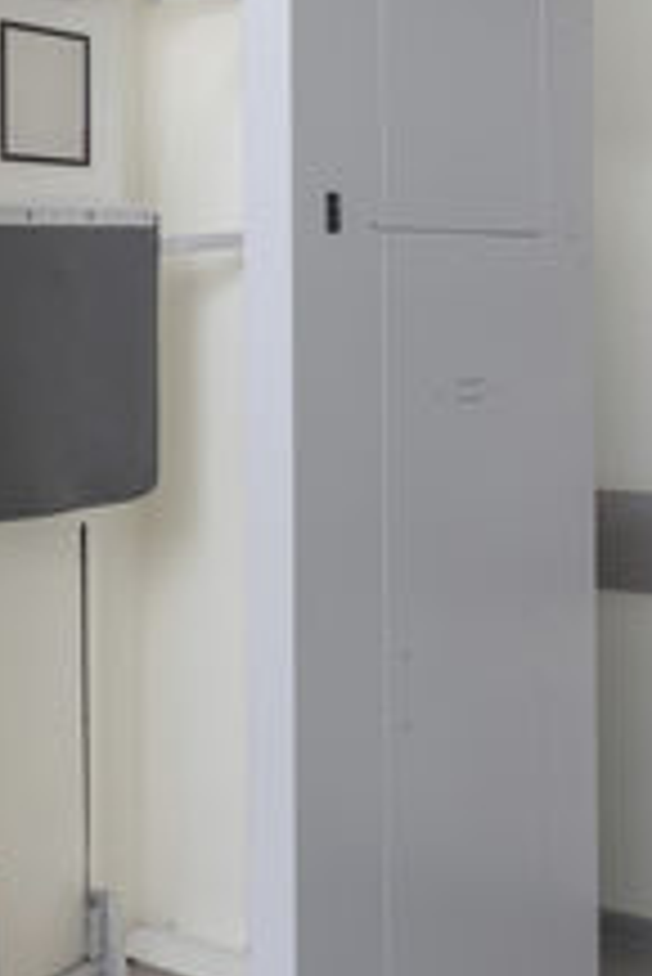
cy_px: 423
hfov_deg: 25.1
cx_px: 119
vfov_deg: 37.4
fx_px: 1437
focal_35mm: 53
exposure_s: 1/60
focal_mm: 15.1
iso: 640
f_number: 5
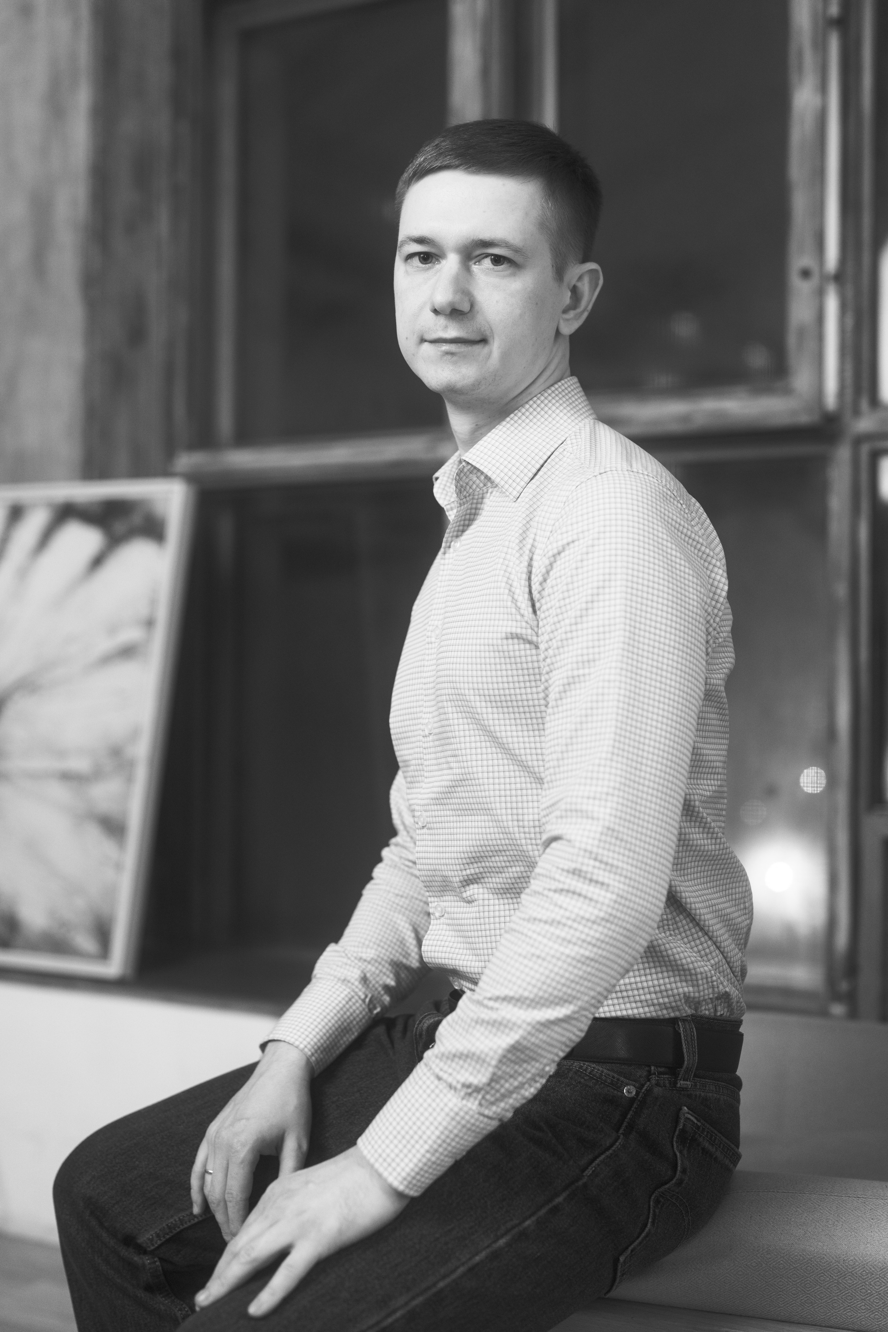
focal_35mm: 50
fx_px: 1850
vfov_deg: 39.6
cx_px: 444
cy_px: 666
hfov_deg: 27.0
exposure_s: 1/60
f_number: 2.2
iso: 1000
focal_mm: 50
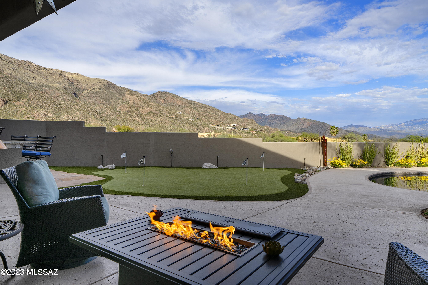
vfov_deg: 57.2
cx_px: 214
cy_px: 142
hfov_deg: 78.6
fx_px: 262
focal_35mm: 22
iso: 100
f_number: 11
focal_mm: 22
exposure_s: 1/100
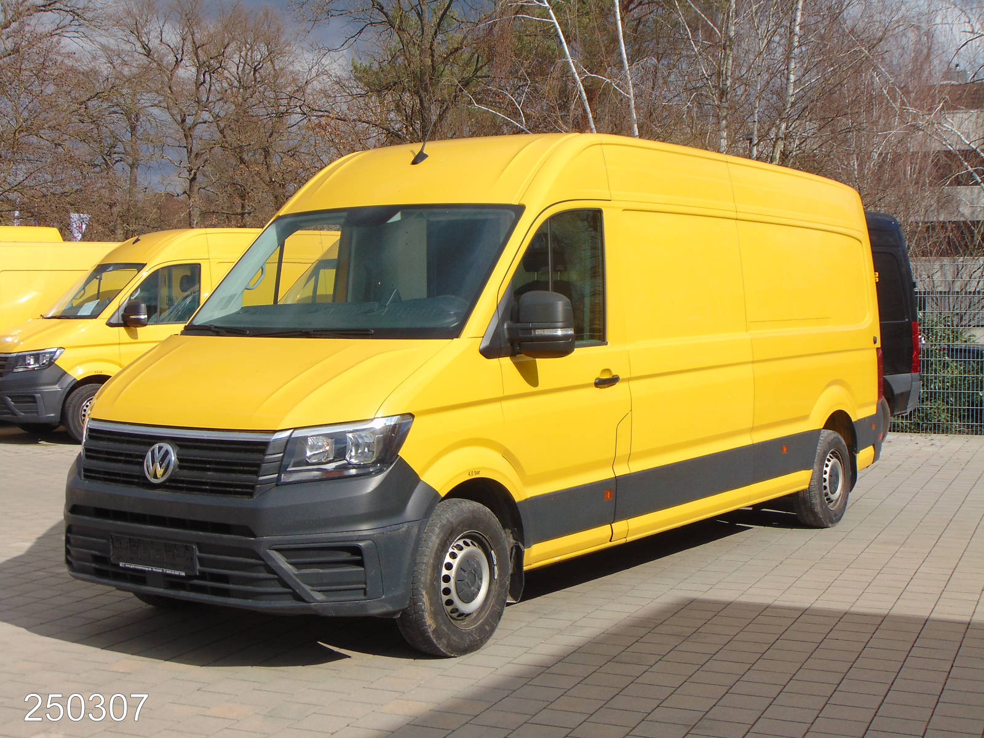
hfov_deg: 38.2
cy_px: 369
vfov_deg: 29.1
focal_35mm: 50
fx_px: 1421
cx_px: 492
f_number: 9
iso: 80
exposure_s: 1/250
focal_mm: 9
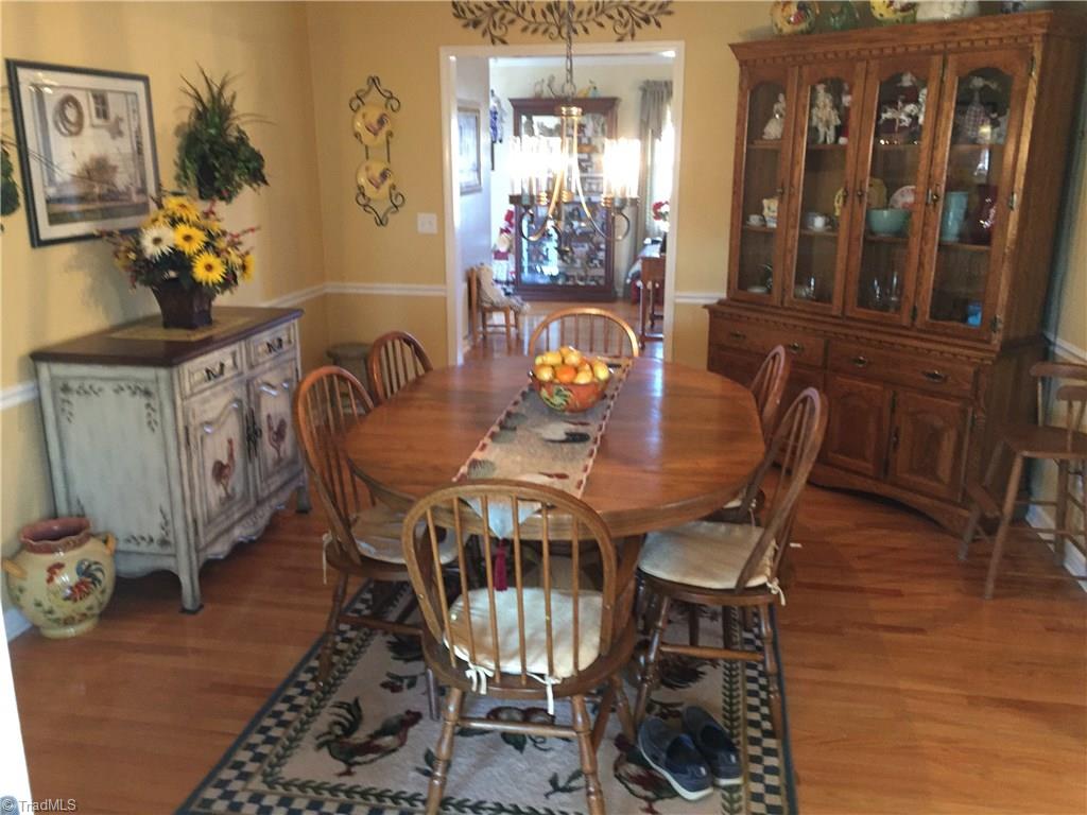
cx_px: 544
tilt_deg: -13.8
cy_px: 408
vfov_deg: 48.2
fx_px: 911
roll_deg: +0.9
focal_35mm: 29
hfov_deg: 61.7
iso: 250
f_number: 2.2
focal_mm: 4.15
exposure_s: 1/24
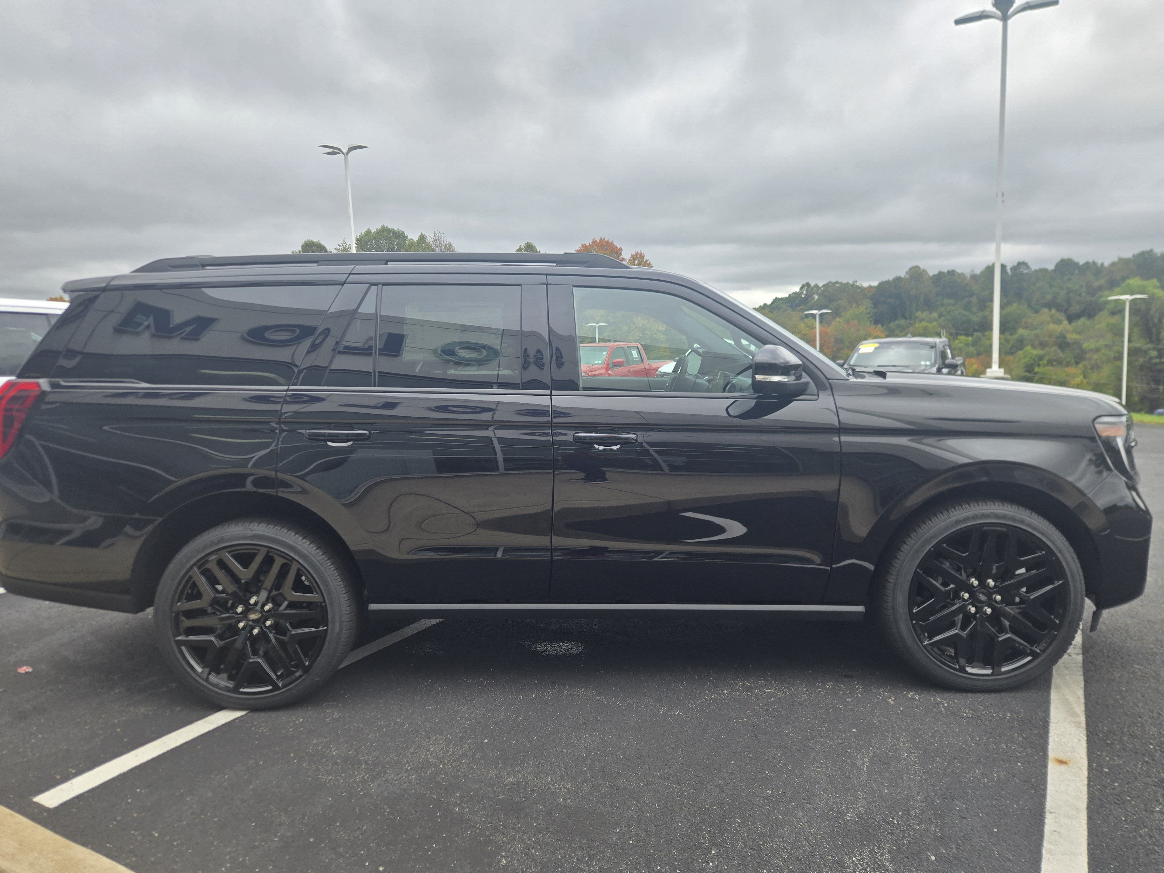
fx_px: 807
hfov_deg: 71.6
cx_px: 571
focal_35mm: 24
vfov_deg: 56.8
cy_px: 431
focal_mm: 5.4
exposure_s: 1/647
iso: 25
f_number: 1.8
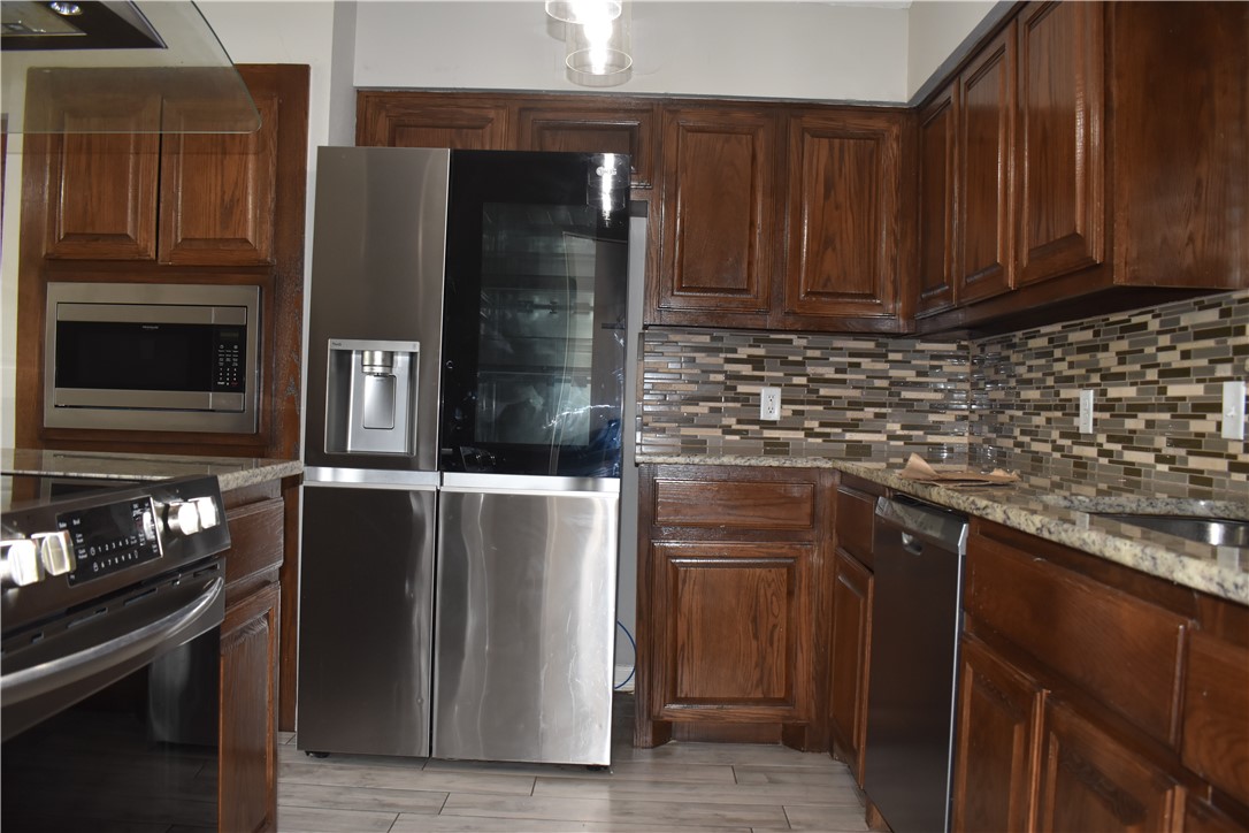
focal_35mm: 27
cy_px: 416
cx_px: 624
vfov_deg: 47.9
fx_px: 937
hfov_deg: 67.4
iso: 800
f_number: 5
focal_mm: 18
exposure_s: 1/100
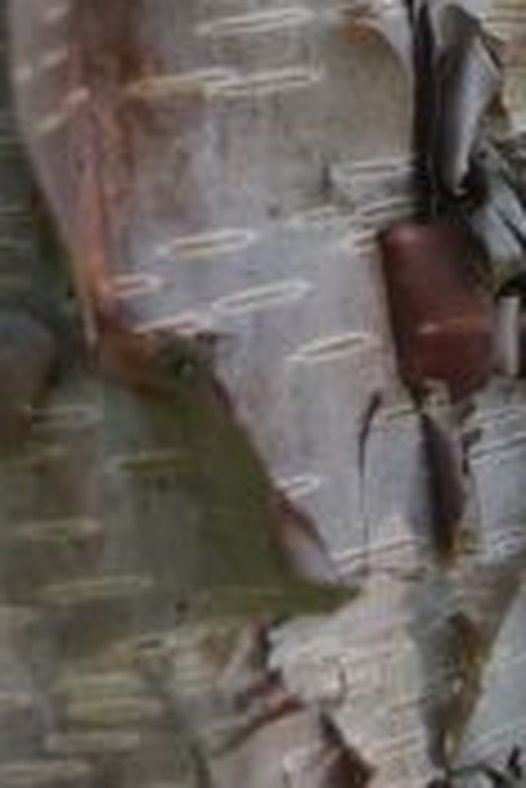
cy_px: -630
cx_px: -34
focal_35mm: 230
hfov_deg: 6.0
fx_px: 5031
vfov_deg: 8.6
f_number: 3.2
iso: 320
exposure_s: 1/100
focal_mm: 31
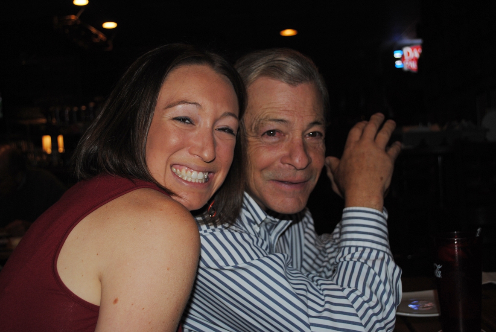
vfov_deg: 32.0
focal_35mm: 42
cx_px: 248
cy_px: 166
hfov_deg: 46.3
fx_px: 579
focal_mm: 28
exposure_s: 1/60
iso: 200
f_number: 4.5
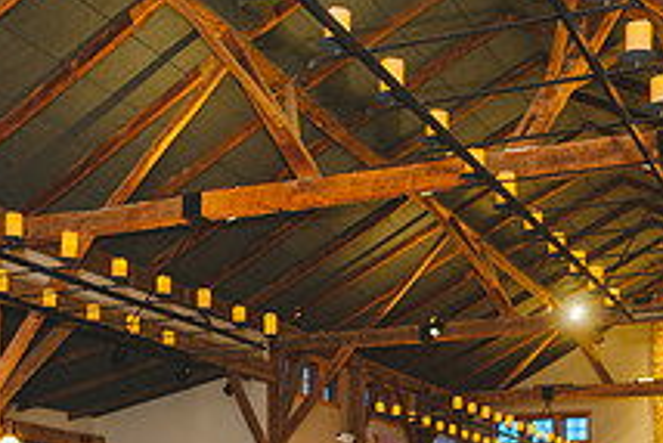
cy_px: 558
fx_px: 1198
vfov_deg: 19.5
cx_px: 325
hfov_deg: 30.9
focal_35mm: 65
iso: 500
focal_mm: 24
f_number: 2.8
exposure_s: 1/80
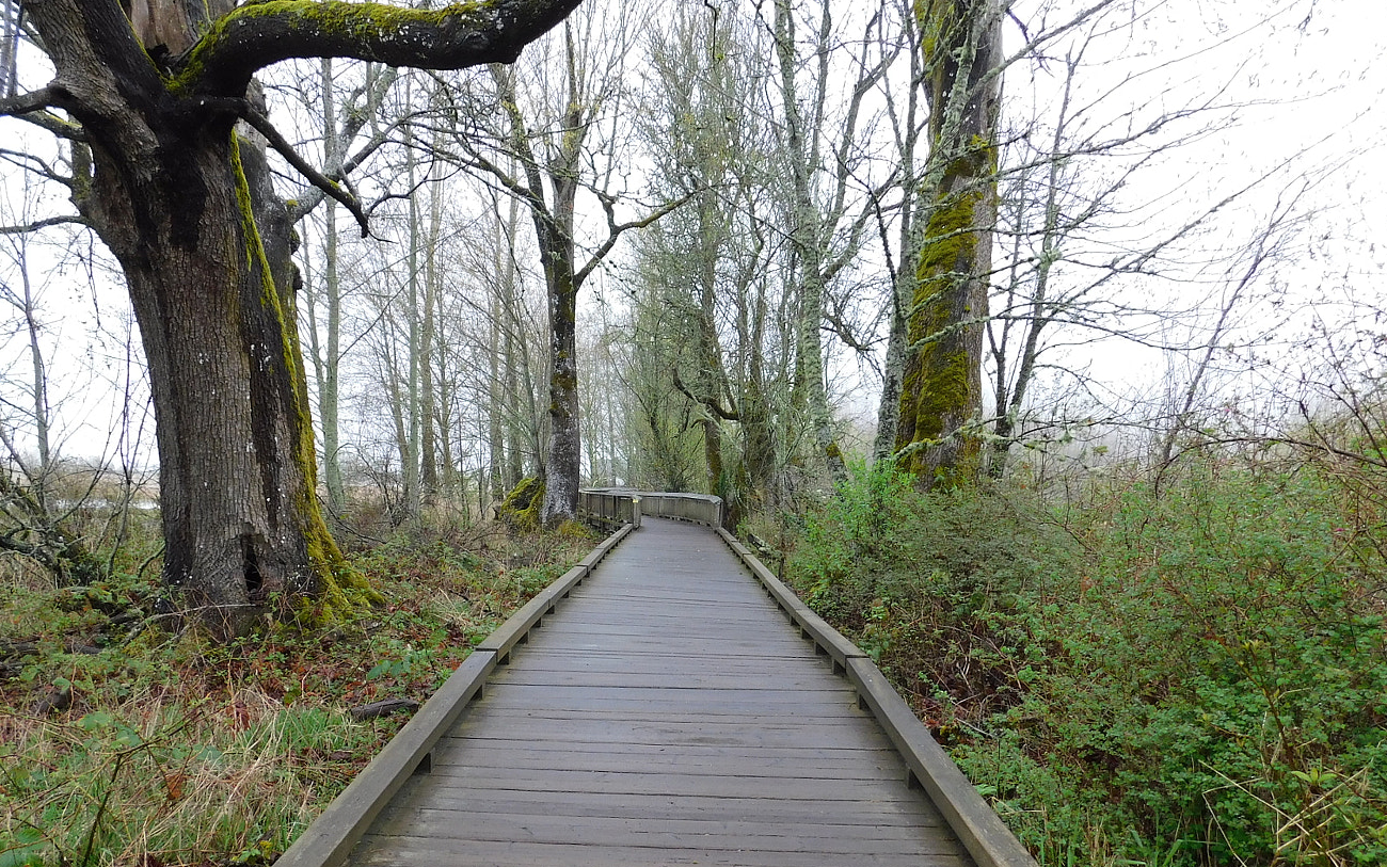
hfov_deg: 62.8
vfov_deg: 41.7
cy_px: 497
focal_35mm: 30
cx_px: 651
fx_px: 1134
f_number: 3
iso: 125
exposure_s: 1/50
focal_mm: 4
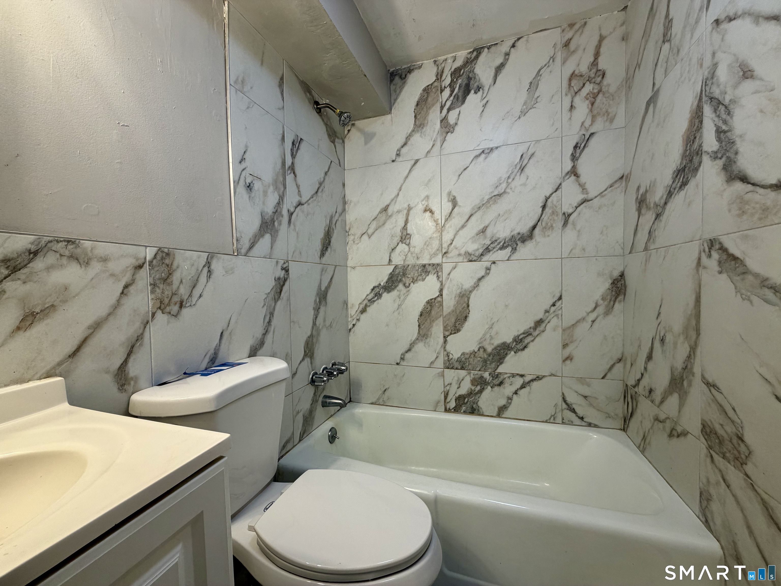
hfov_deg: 102.1
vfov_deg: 85.7
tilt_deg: -2.5
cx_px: 390
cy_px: 293
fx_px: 316
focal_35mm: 14
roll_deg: +1.3
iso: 80
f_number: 2.2
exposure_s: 1/120
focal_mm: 2.22
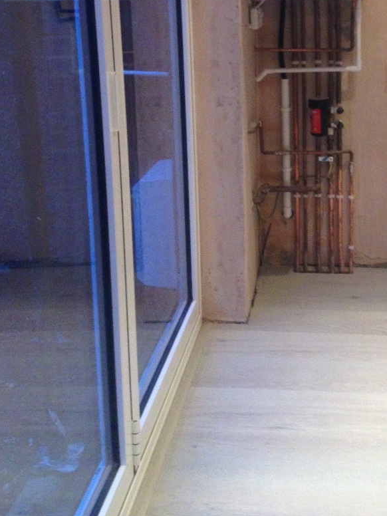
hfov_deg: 28.3
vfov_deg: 36.5
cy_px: 118
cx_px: 277
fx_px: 760
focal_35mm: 51
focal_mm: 4.12
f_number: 2.4
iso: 320
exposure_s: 1/20
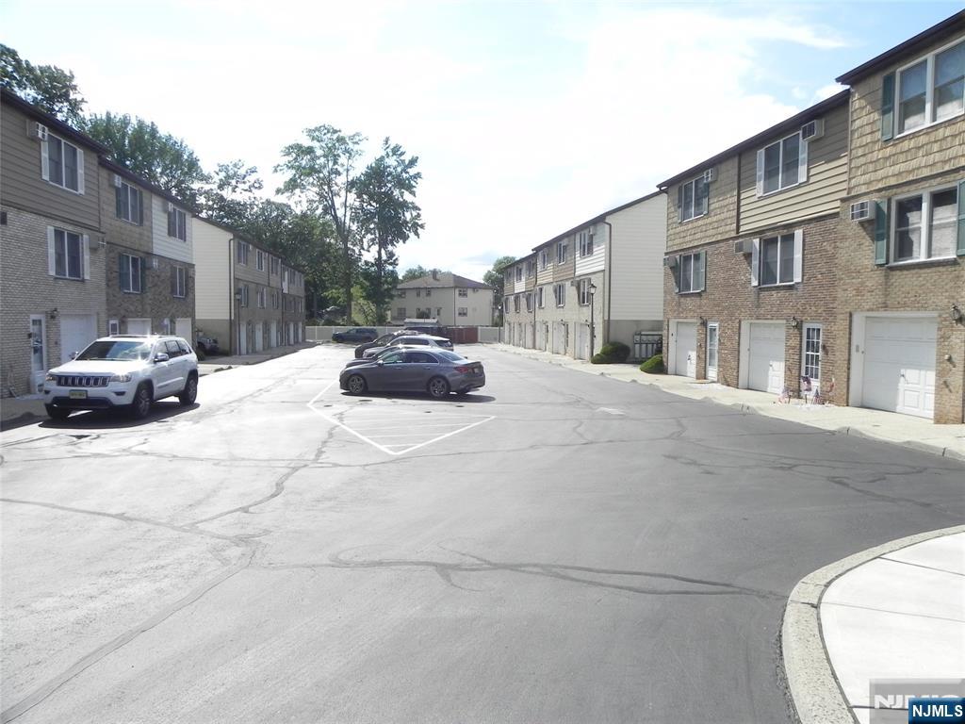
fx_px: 725
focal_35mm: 26
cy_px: 362
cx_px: 482
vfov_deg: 53.1
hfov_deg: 67.3
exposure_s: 1/380
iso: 160
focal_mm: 4.6
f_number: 7.1
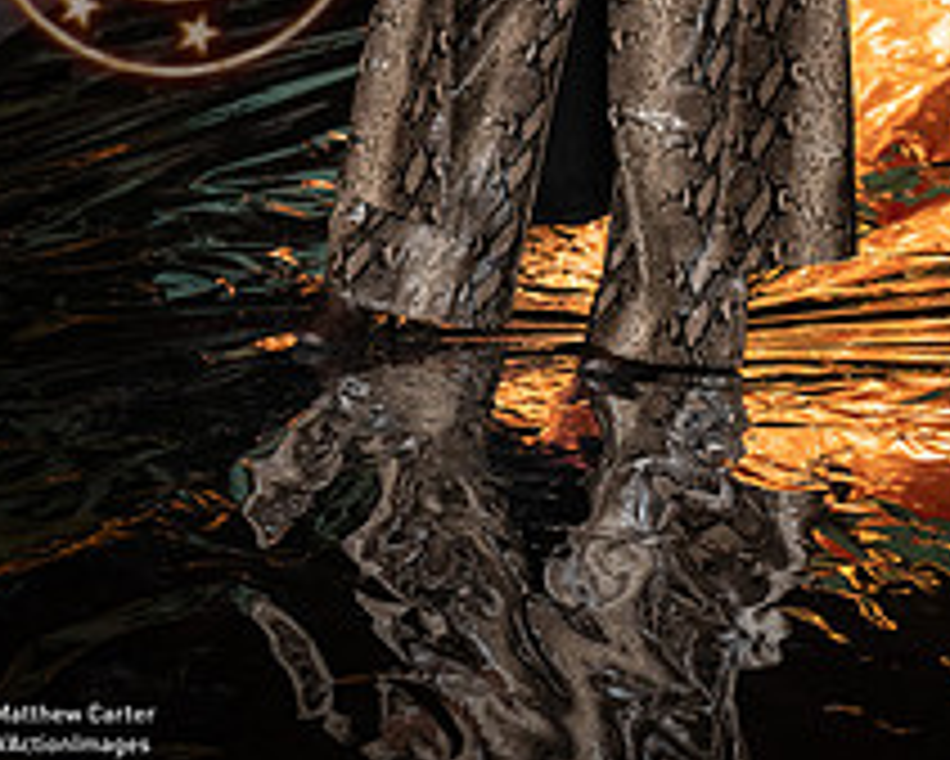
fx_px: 4501
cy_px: -225
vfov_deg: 9.5
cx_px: 612
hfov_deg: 12.0
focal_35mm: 160
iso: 1600
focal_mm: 80
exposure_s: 1/640
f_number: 2.8
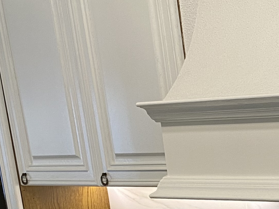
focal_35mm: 96
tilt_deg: -15.5
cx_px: 426
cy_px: 331
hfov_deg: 18.1
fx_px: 774
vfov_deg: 14.2
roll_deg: +2.4
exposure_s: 1/50
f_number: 1.8
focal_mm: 4.25
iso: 64
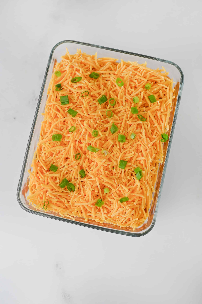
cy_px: 152
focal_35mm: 50
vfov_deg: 39.6
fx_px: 421
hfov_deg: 27.0
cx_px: 101
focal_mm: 50
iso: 125
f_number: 3.5
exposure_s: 1/160
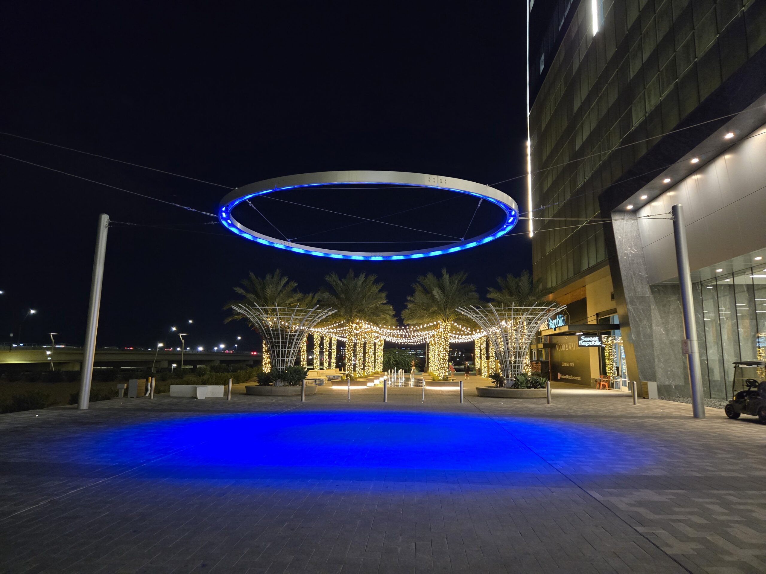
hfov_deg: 73.9
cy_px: 287
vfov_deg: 58.9
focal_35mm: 23
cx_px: 383
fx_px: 509
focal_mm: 5.4
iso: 1250
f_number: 1.8
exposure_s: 1/60
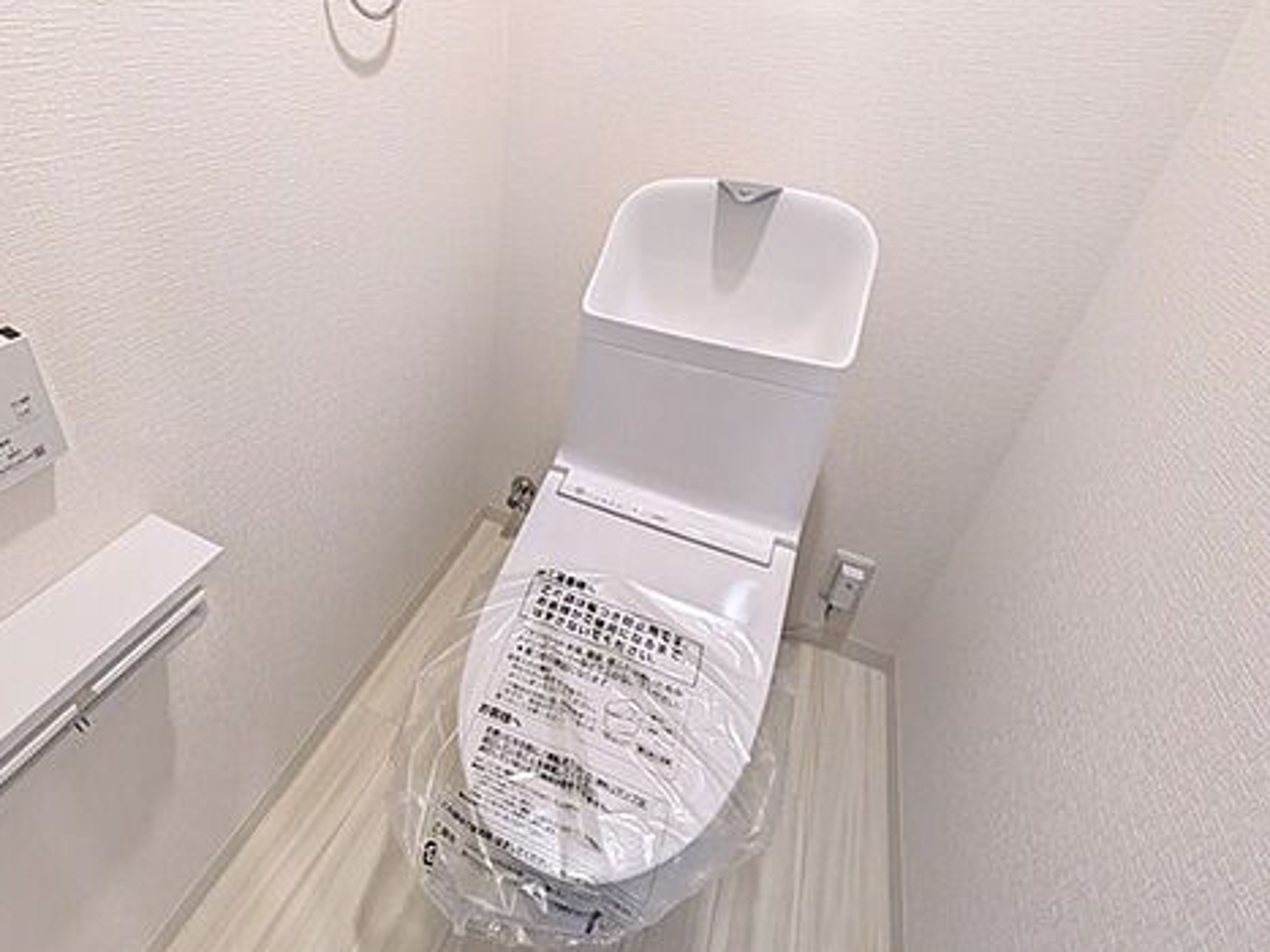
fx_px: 660
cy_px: 381
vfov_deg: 70.8
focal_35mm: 18
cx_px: 457
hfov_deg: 85.6
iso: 510
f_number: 2.2
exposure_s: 1/120
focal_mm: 1.83
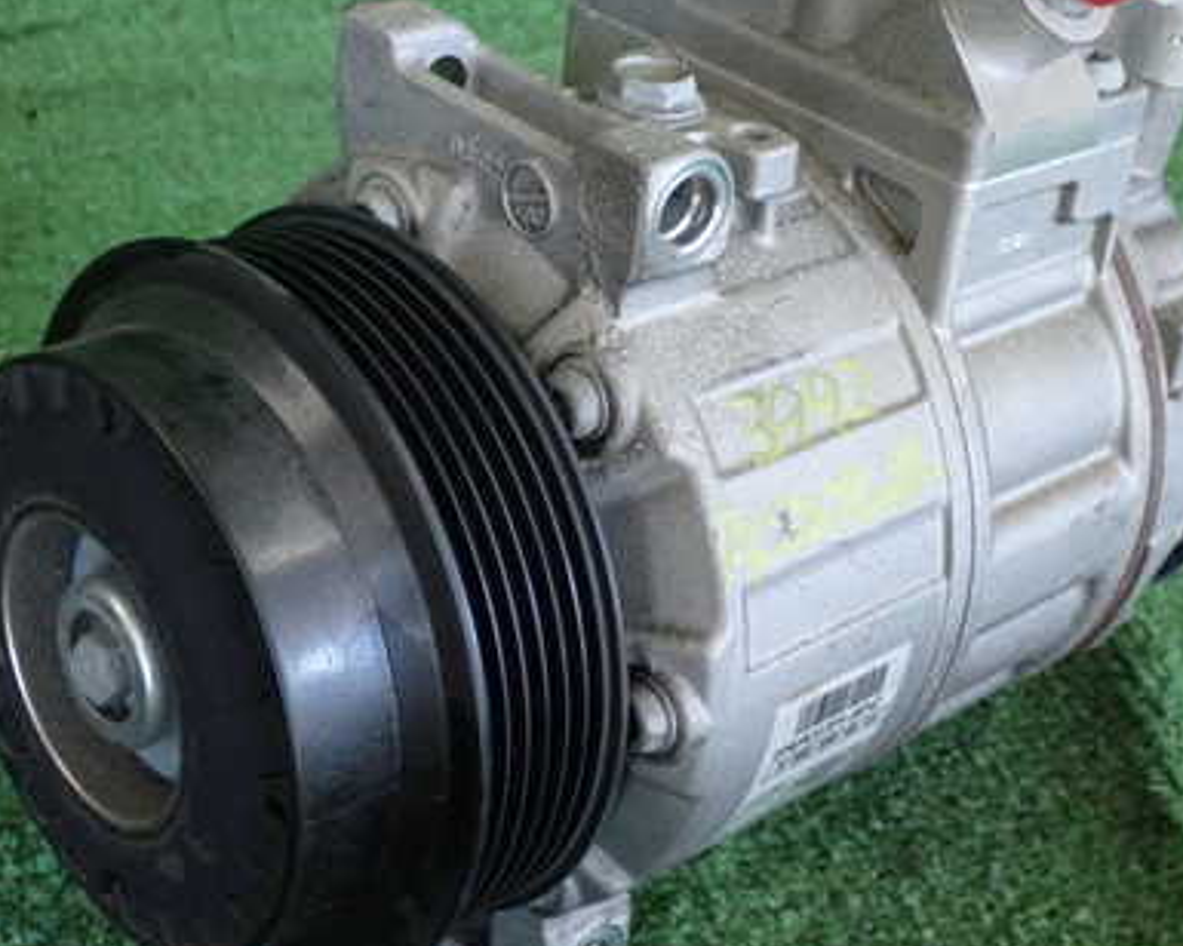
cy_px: 356
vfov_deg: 22.8
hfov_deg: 28.2
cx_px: 762
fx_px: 2346
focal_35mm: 67
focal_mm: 7.84
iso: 800
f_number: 2.9
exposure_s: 1/125
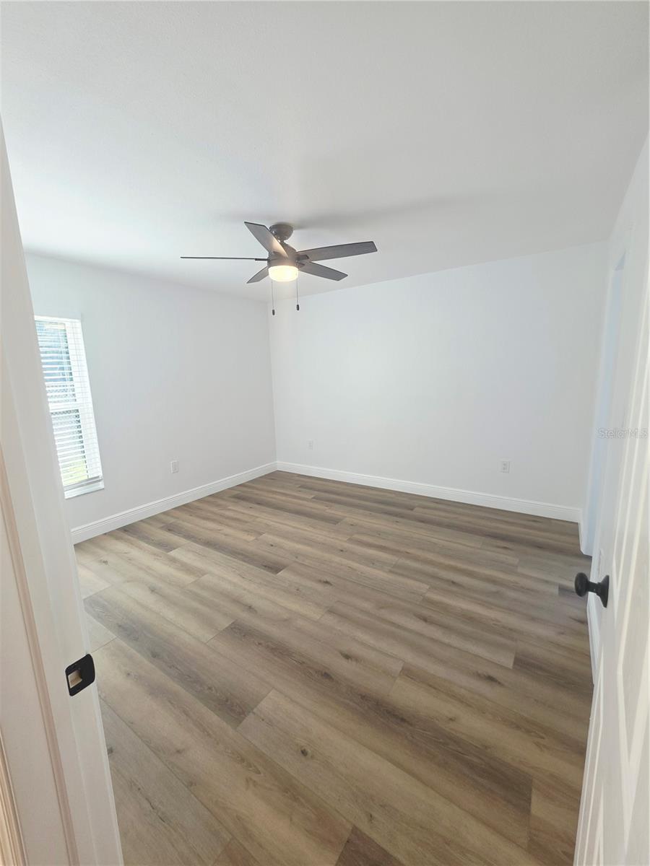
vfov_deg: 106.2
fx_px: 325
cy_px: 433
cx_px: 325
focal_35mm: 13
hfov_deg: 89.9
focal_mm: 2.2
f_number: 1.9
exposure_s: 1/120
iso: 80
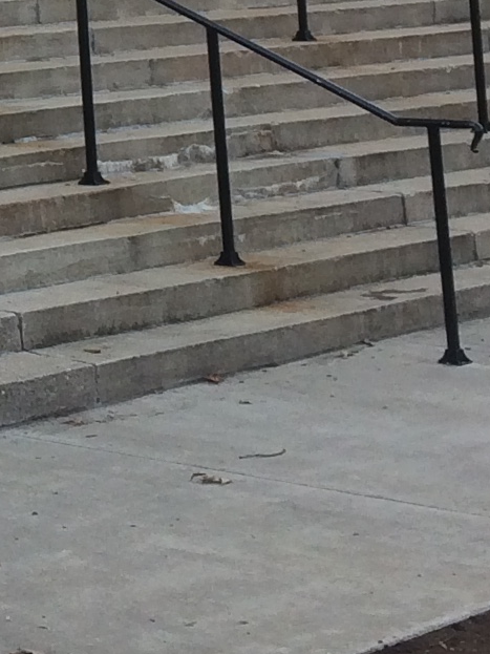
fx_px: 2870
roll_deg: +3.8
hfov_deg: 9.1
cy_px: -443
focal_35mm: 152
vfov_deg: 12.1
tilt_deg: +6.5
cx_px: -520
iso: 32
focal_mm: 4.15
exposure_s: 1/519
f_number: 2.2
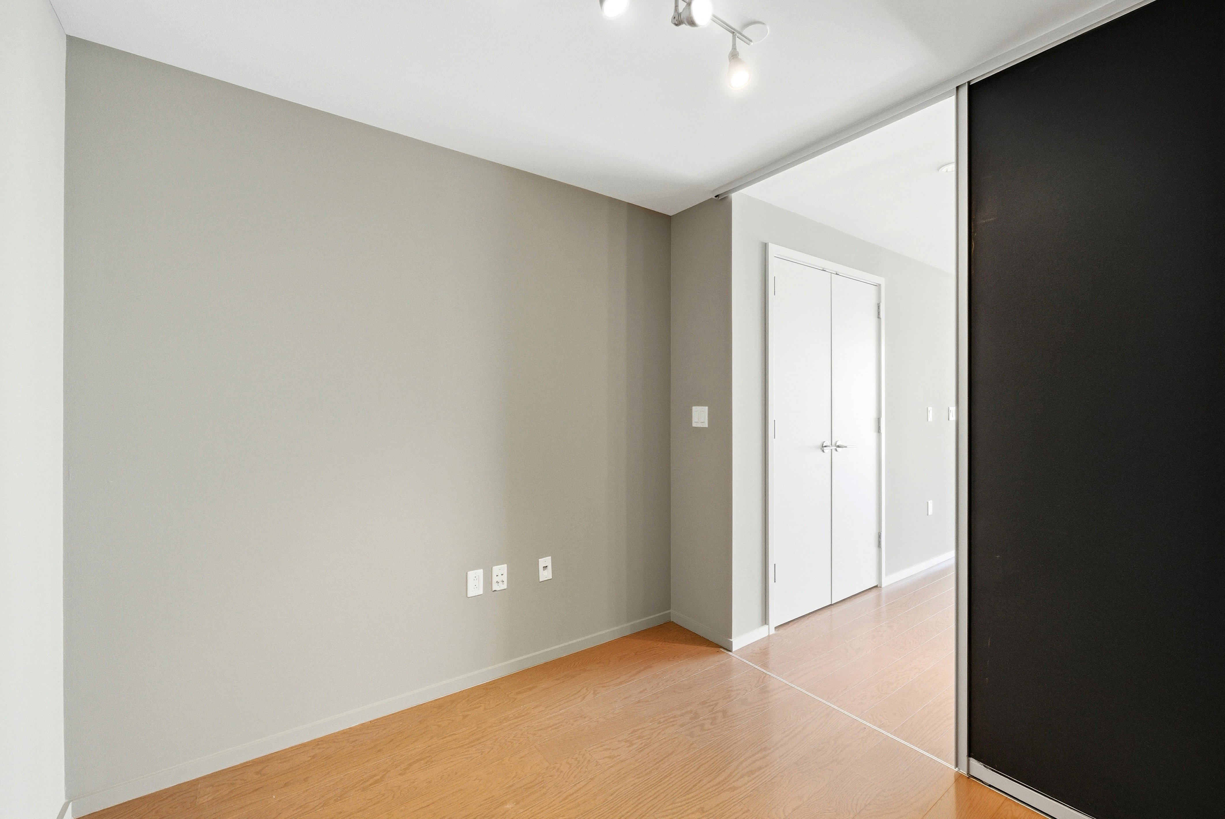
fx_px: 501
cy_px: 410
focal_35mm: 15
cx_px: 612
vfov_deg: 78.6
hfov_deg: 101.5
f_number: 5.6
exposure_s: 1/500
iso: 1600
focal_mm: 14.7
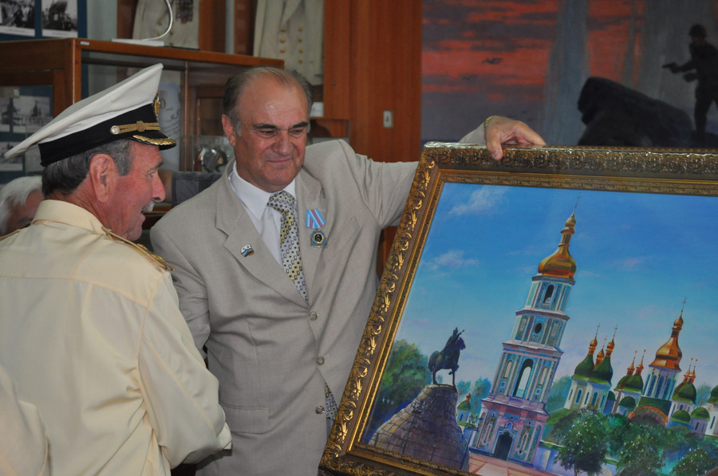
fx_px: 1434
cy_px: 238
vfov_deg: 18.9
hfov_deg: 28.1
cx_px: 359
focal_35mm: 72
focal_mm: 48
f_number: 5.3
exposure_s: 1/60
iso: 800
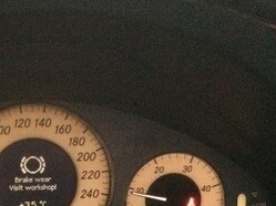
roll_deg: -0.8
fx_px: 613
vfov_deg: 18.2
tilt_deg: -26.2
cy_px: 242
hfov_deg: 24.7
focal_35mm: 77
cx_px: 30
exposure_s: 1/17
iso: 400
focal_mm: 4.15
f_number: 2.2
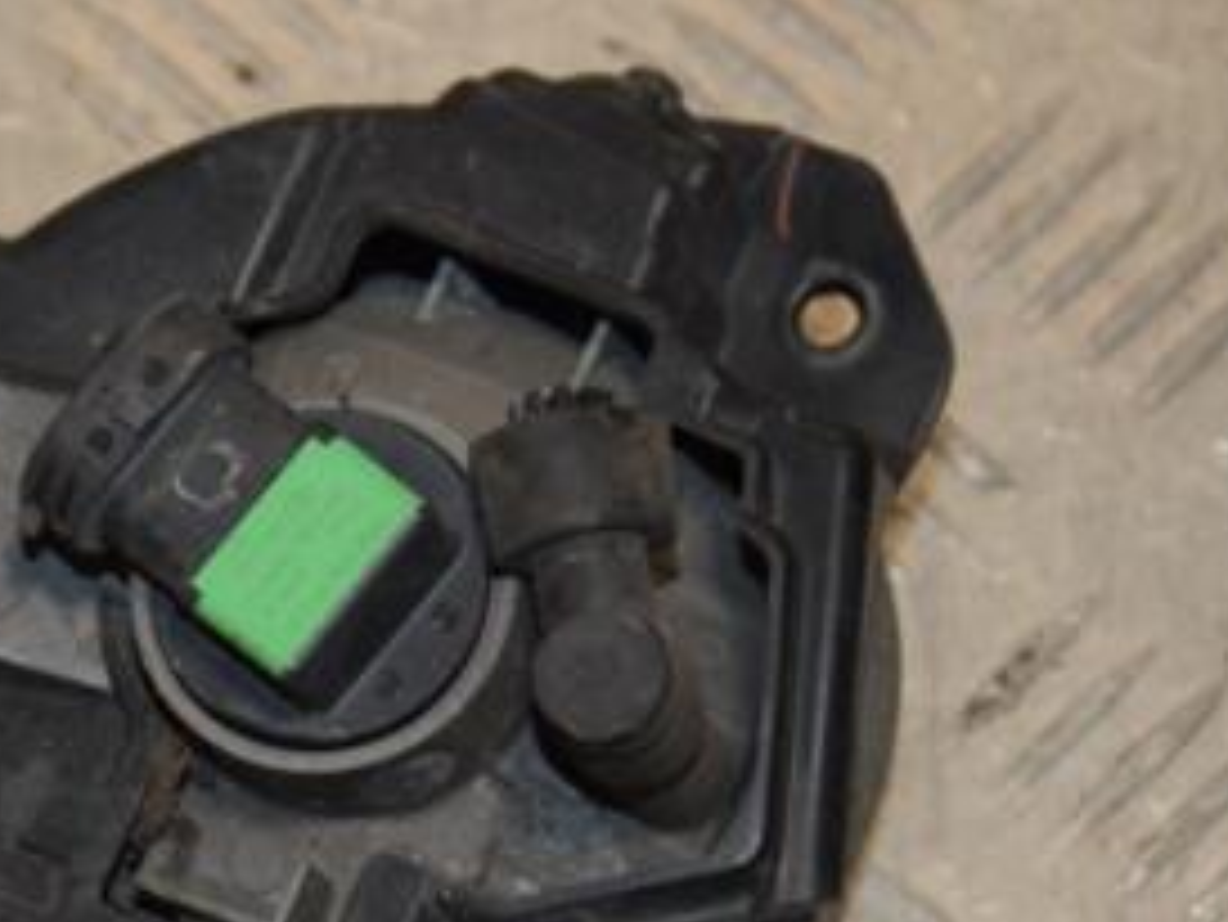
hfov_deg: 10.7
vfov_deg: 8.1
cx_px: 198
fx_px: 6530
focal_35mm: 184
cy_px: 603
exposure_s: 1/200
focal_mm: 58
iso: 800
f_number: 6.3
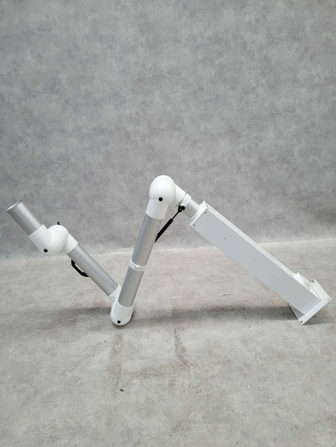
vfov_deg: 67.3
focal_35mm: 26
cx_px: 168
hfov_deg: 53.1
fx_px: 336
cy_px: 224
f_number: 1.8
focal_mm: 5.4
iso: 200
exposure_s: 1/100
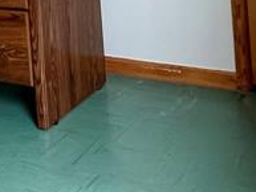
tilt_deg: -2.0
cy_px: -101
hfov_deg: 27.4
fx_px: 511
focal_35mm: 69
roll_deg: +5.0
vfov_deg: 18.7
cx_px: 38
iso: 250
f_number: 1.8
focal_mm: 1.57
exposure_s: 1/99
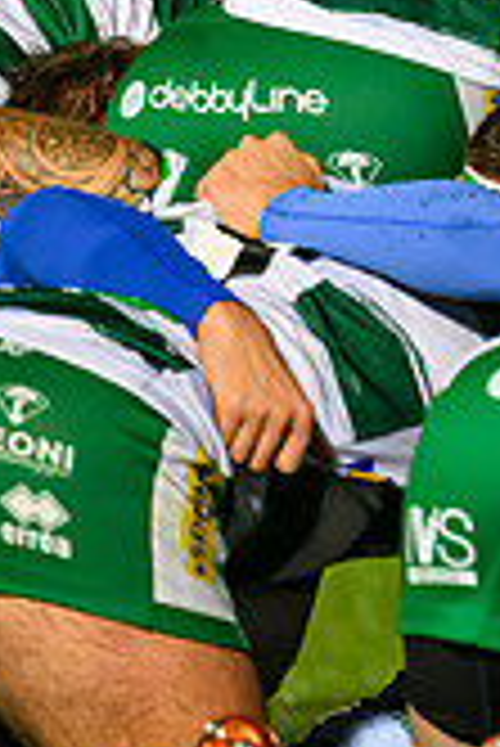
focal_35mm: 1395
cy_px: -79
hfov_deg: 1.0
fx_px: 29000
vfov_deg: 1.5
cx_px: 1279
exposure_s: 1/1250
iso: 6400
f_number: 3.2
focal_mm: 400
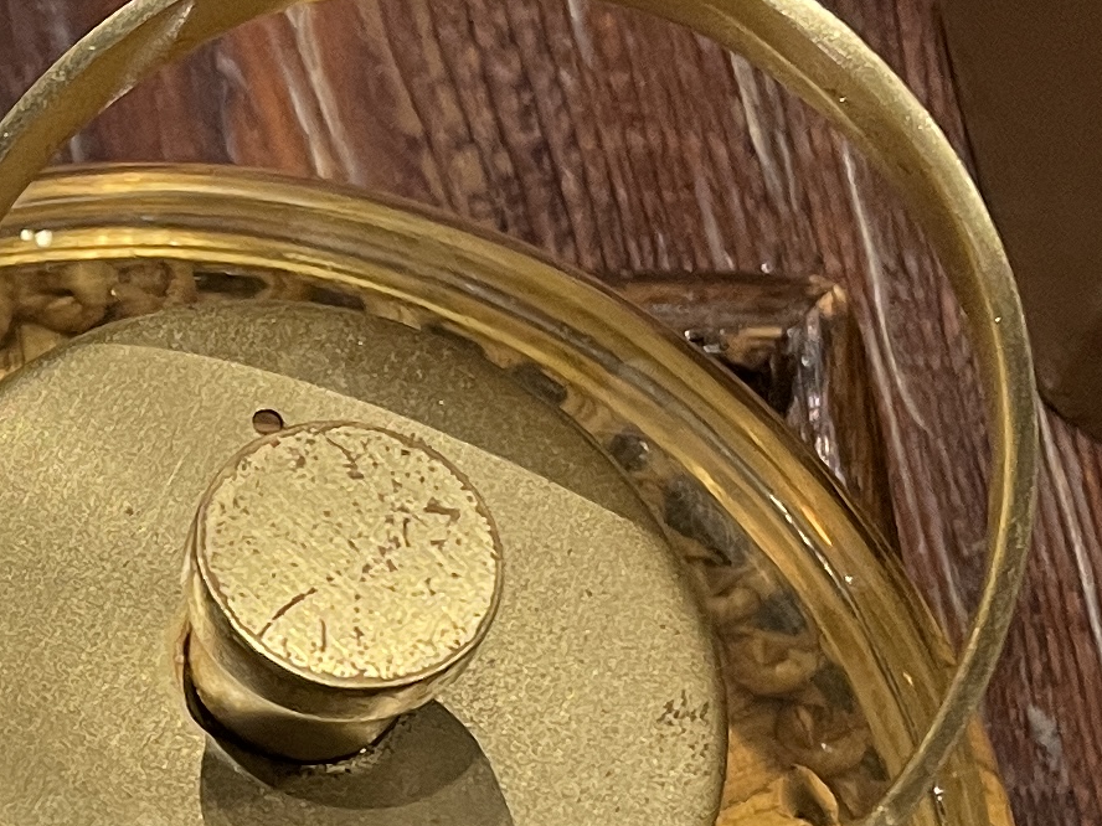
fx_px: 3757
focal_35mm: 118
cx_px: -432
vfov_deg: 12.4
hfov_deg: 15.7
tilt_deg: -66.2
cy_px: 833
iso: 160
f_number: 1.6
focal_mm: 4.2
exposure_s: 1/59
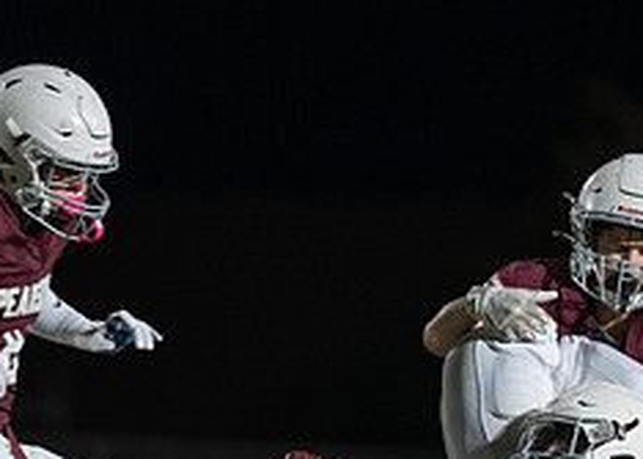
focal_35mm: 637
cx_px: 659
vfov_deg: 2.3
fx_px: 11629
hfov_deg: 3.2
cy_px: 593
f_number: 2.8
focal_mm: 200
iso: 2000
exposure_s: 1/1000
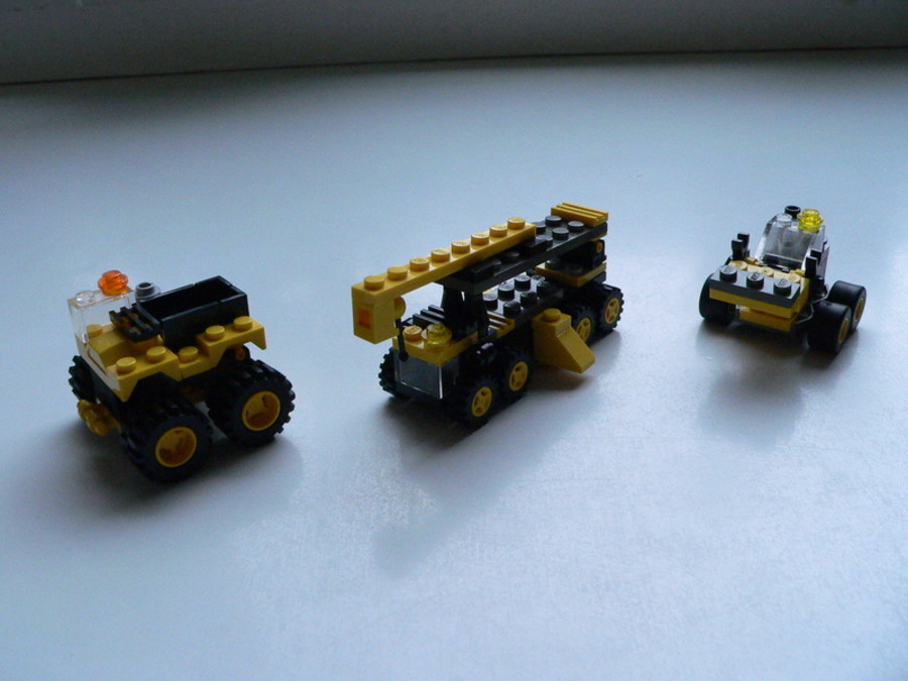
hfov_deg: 51.4
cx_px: 454
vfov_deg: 39.7
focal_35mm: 36
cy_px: 340
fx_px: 944
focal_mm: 6
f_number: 4
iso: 400
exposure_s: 1/160
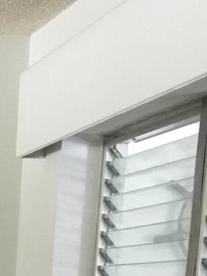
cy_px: 527
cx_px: -280
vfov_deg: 12.1
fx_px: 1180
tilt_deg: -10.9
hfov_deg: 9.1
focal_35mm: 148
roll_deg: -1.4
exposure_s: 1/30
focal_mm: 4.15
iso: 100
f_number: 2.2
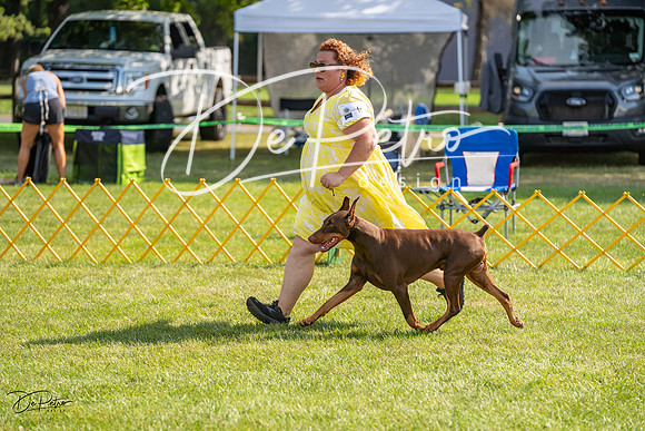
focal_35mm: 150
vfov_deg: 9.2
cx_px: 322
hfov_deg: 13.7
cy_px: 216
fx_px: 2688
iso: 200
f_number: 3.5
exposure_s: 1/1600
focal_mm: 150
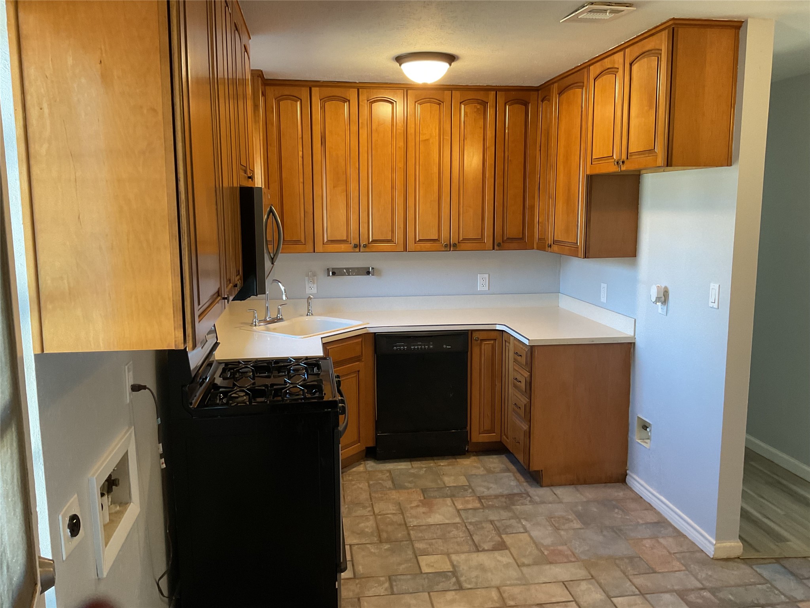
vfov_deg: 48.2
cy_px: 304
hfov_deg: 61.7
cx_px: 405
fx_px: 679
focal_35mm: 29
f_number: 1.8
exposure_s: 1/60
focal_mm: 3
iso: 125
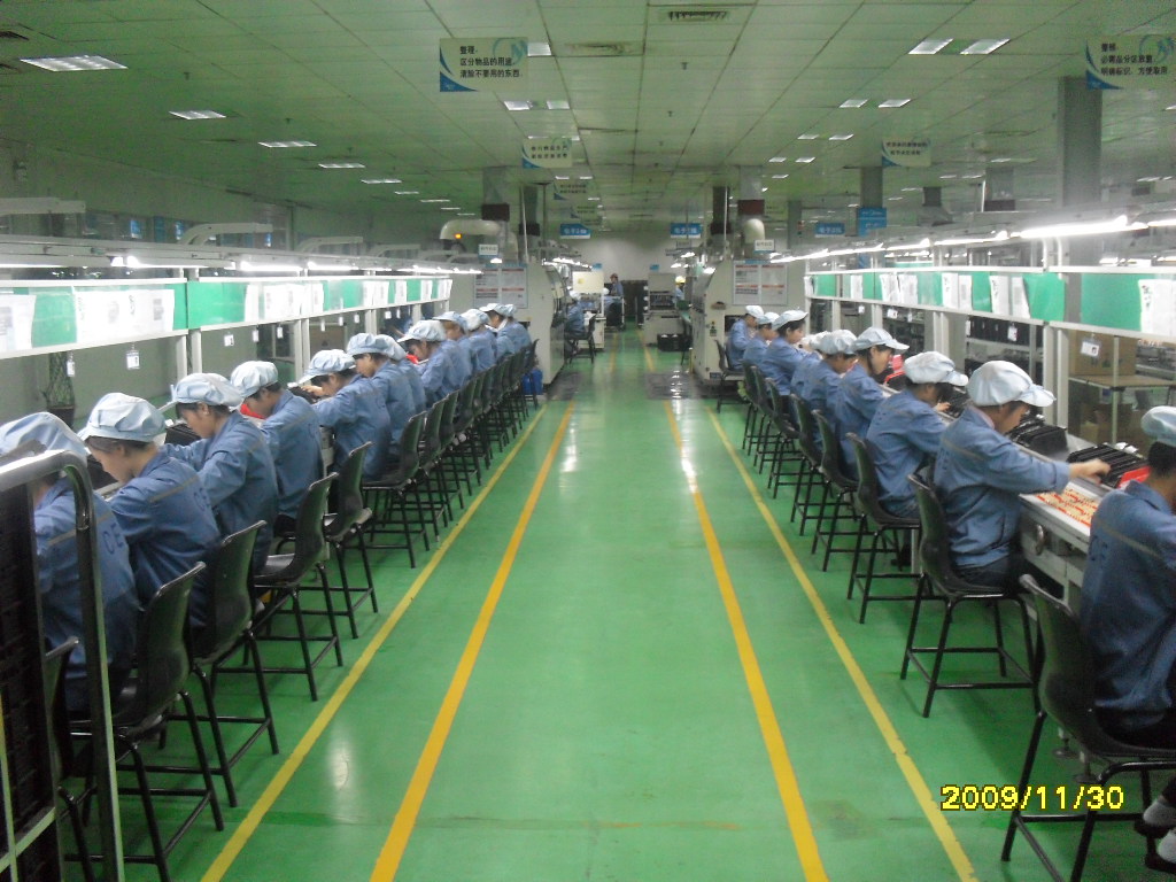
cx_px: 588
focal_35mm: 38
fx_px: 1291
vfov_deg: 37.7
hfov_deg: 49.0
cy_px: 441
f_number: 2.8
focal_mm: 6.3
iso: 200
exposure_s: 1/15
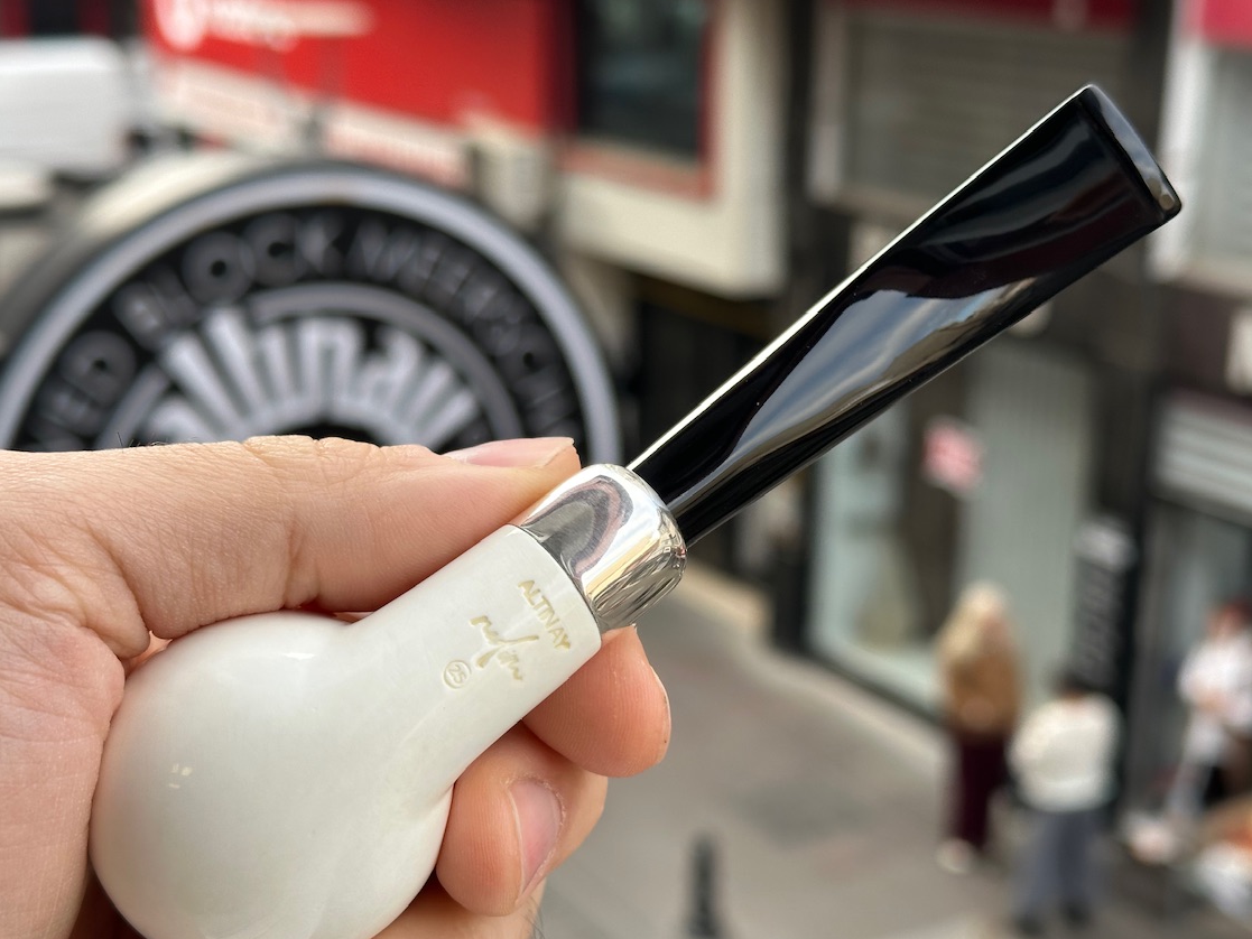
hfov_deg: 34.9
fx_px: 1989
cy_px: 537
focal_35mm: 55
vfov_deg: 26.5
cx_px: 625
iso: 64
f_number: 1.78
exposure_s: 1/317
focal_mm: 6.86
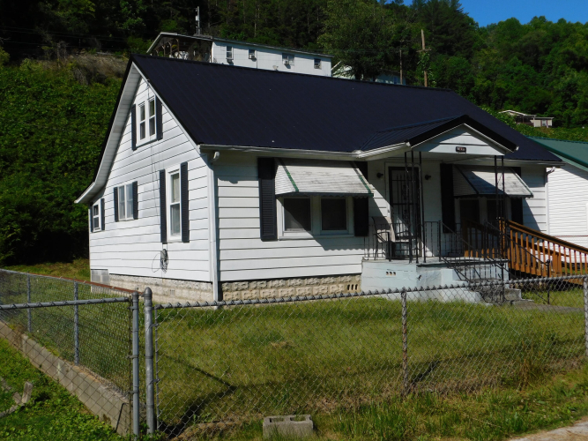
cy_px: 220
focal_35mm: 40
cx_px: 294
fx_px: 679
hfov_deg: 46.8
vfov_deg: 35.9
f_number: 7.2
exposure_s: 1/640
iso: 125
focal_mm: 7.1
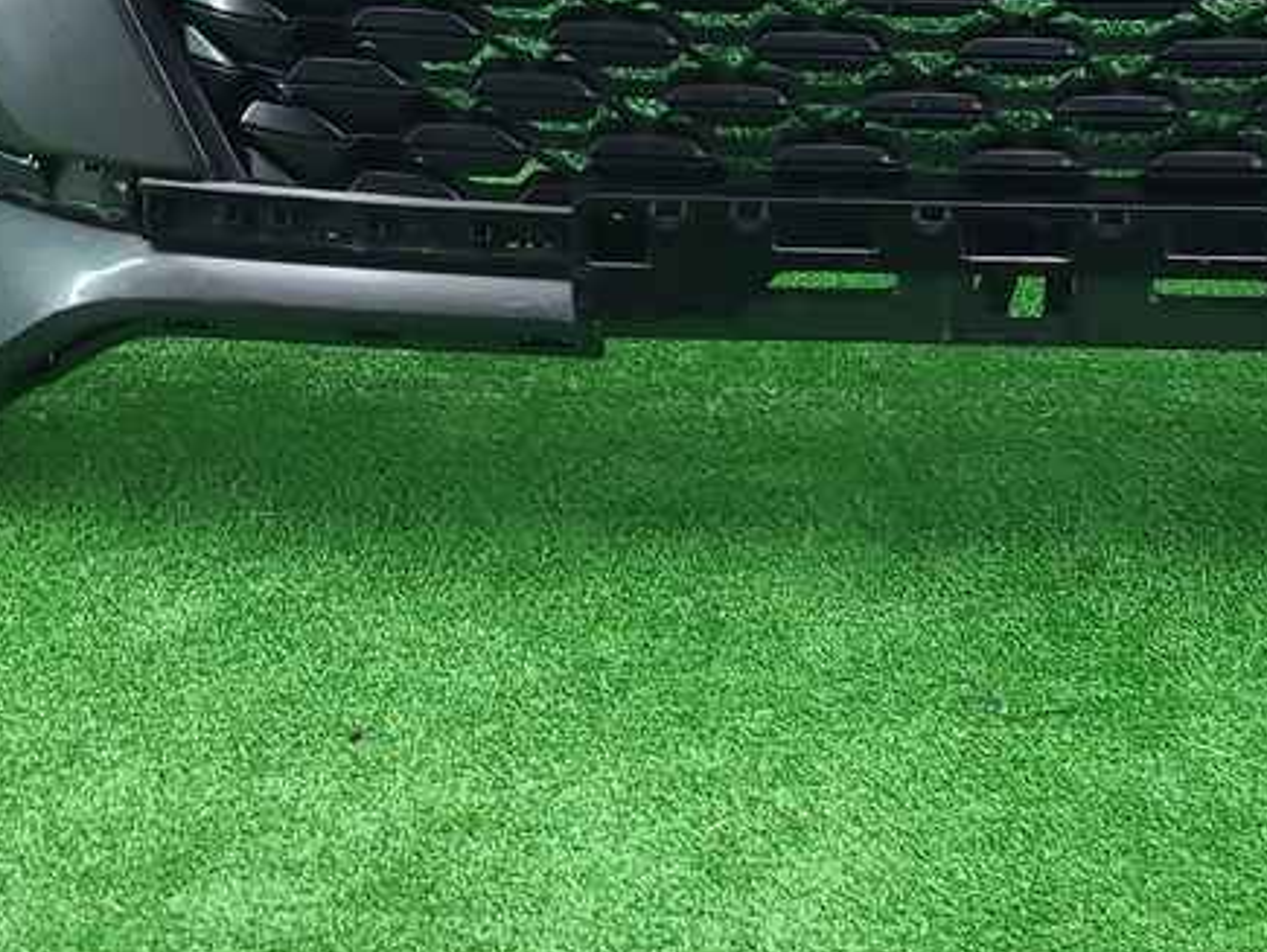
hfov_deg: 22.3
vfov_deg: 16.2
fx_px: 3150
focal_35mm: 86
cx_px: 1098
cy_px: -323
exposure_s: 1/50
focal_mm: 5.4
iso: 284
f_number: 1.8
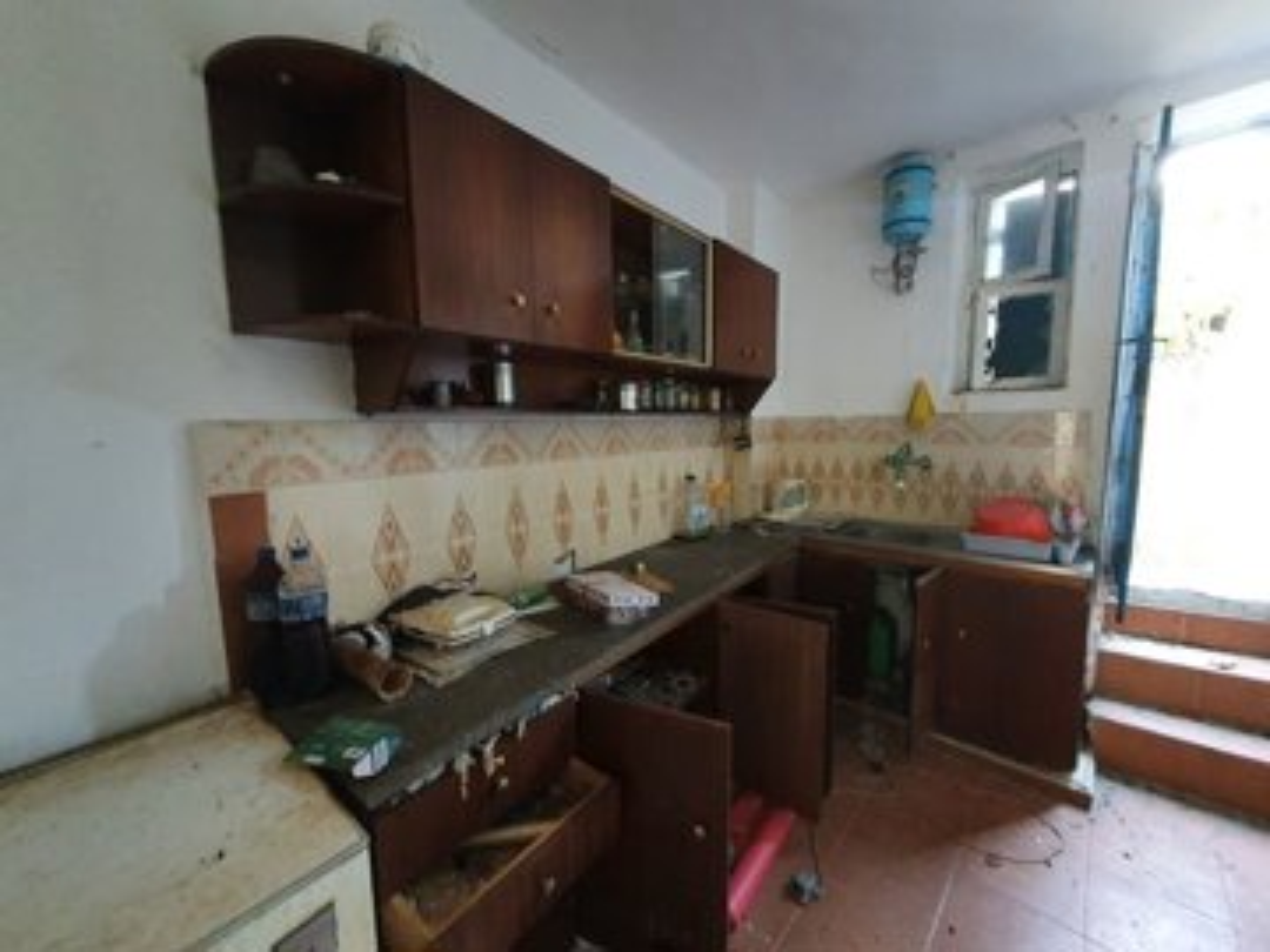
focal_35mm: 13
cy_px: 476
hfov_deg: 106.2
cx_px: 635
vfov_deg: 89.9
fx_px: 477
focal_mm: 1.8
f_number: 2.2
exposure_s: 1/20
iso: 640
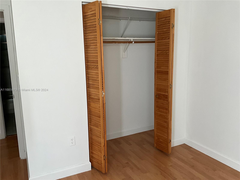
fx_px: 201
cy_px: 90
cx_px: 120
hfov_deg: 61.7
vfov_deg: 48.2
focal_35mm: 29
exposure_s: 1/65
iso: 64
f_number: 1.8
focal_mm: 3
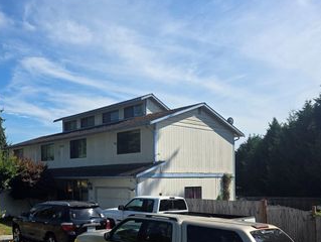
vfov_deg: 38.8
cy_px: 177
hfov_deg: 50.0
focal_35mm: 36
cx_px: 97
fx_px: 334
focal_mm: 6.3
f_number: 1.7
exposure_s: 1/5958
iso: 80
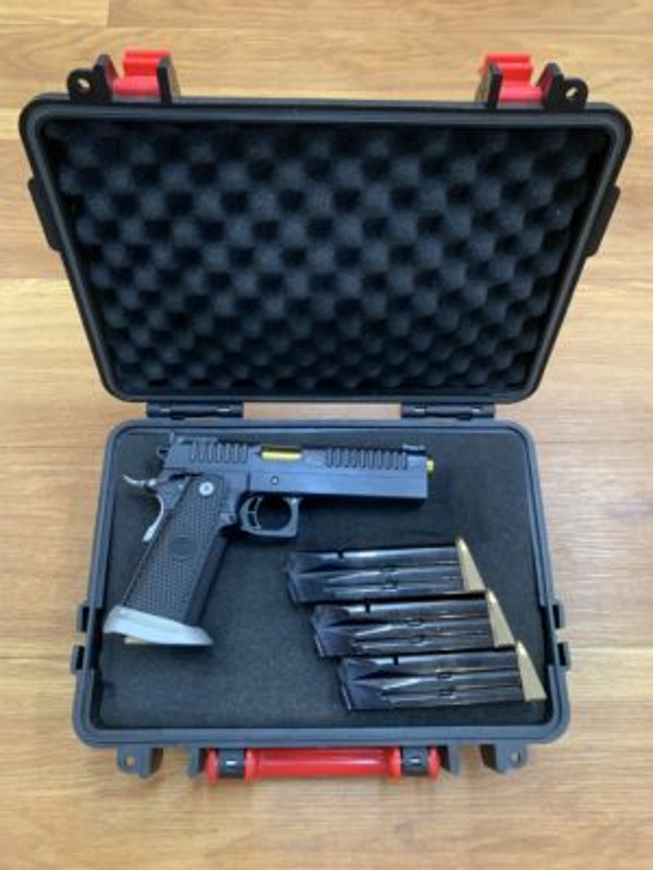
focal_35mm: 26
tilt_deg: -68.8
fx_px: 654
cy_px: 435
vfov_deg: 67.3
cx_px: 326
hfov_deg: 53.1
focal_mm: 4.25
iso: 250
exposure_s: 1/50
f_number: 1.8
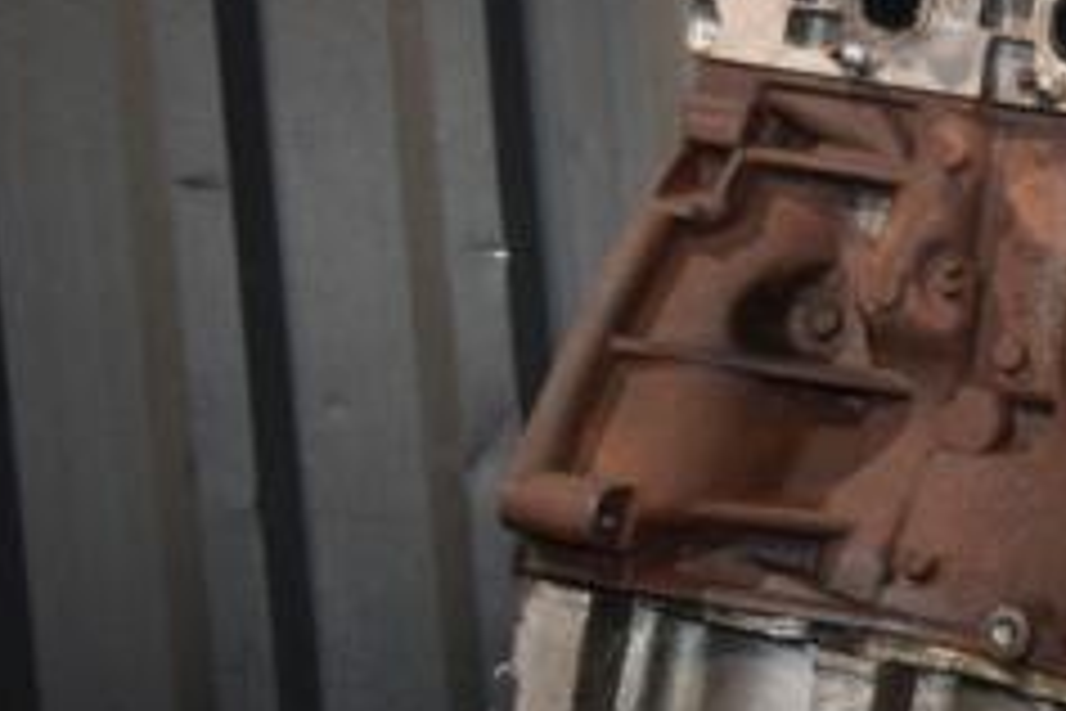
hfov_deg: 20.8
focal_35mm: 91
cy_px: 364
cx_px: 1304
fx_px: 2694
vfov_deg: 15.0
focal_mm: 24
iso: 800
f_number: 5
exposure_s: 1/60
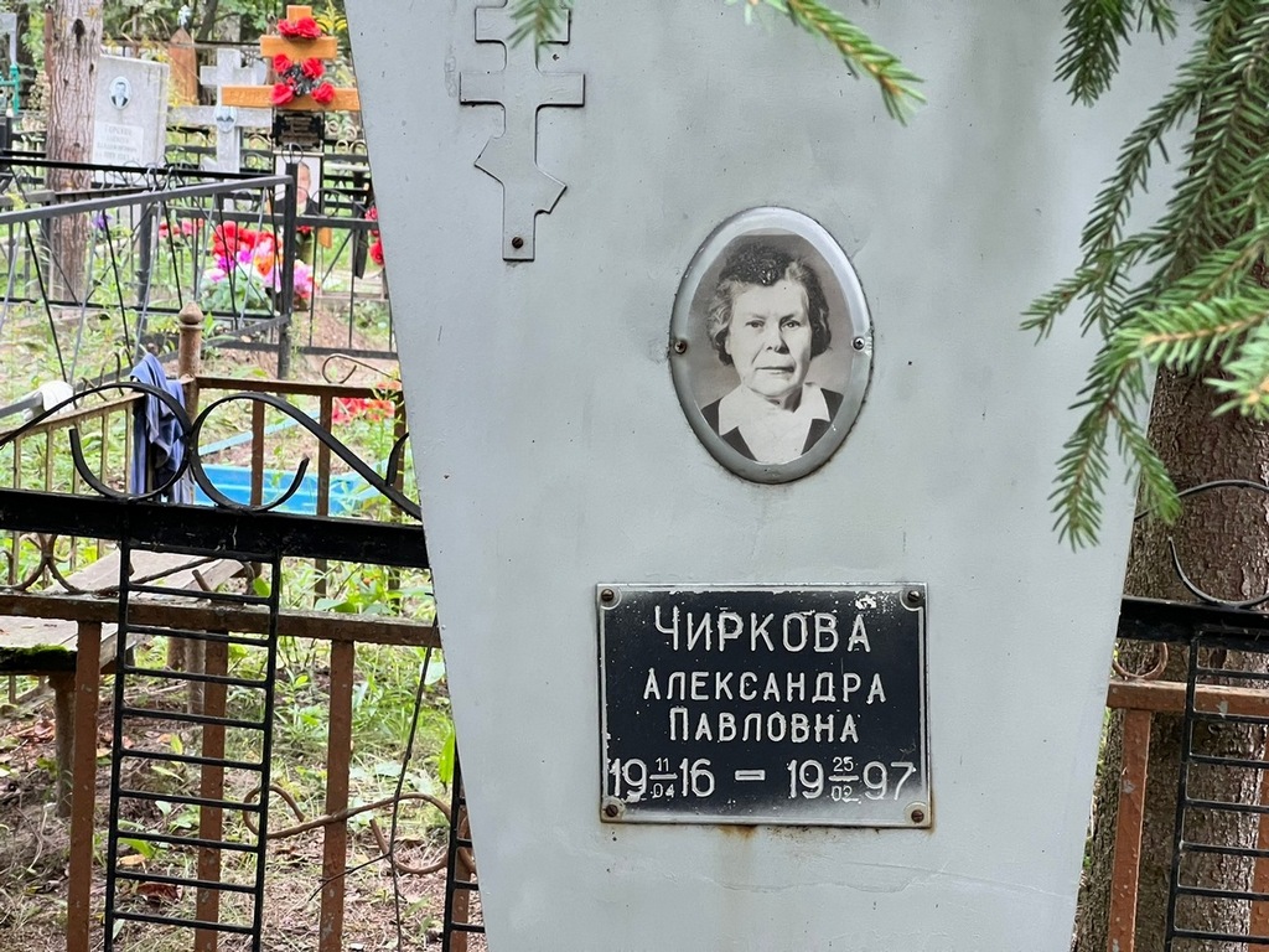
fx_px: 2823
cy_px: 476
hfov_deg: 25.3
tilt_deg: -8.9
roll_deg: -3.6
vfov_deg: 19.1
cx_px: 634
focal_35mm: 77
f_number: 2.8
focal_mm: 9
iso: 250
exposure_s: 1/60
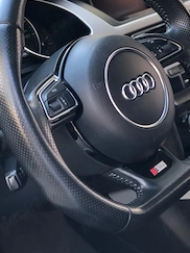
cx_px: 135
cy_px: 56
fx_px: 689
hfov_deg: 15.7
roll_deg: +8.3
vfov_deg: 20.7
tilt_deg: -14.0
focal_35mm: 94
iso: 80
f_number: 2.8
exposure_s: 1/30
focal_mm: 6.6
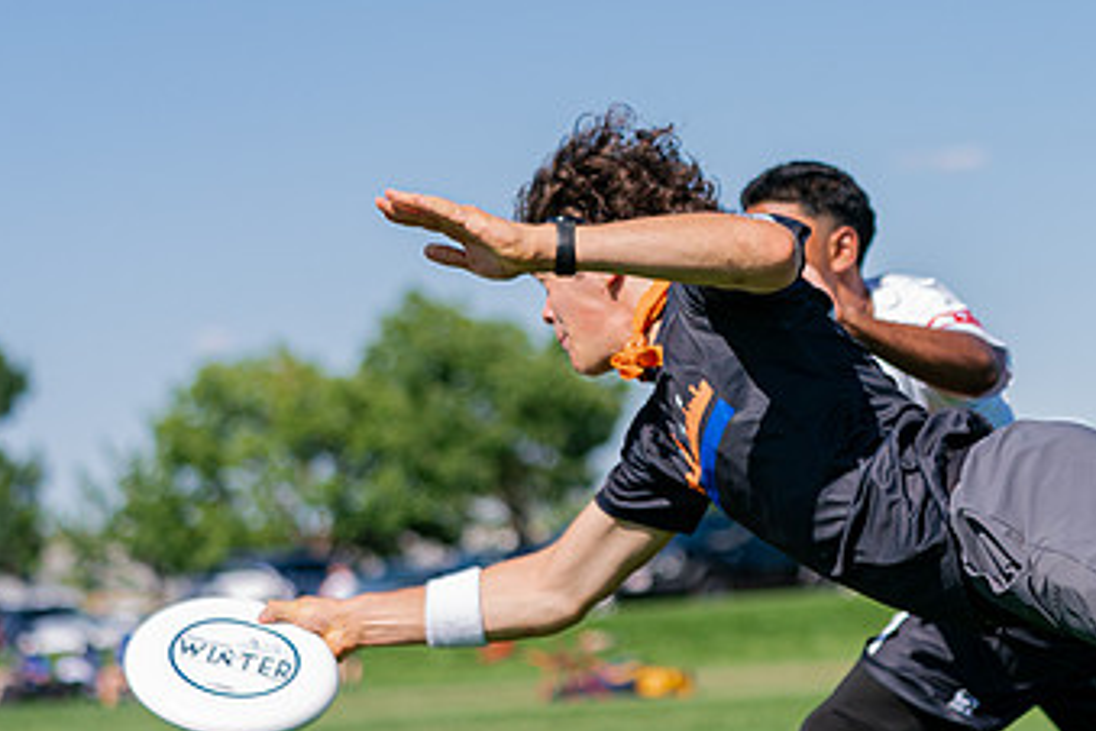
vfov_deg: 9.3
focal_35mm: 147
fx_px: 4475
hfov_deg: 13.9
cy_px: 396
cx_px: 748
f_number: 2.8
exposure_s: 1/5000
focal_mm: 74
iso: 400
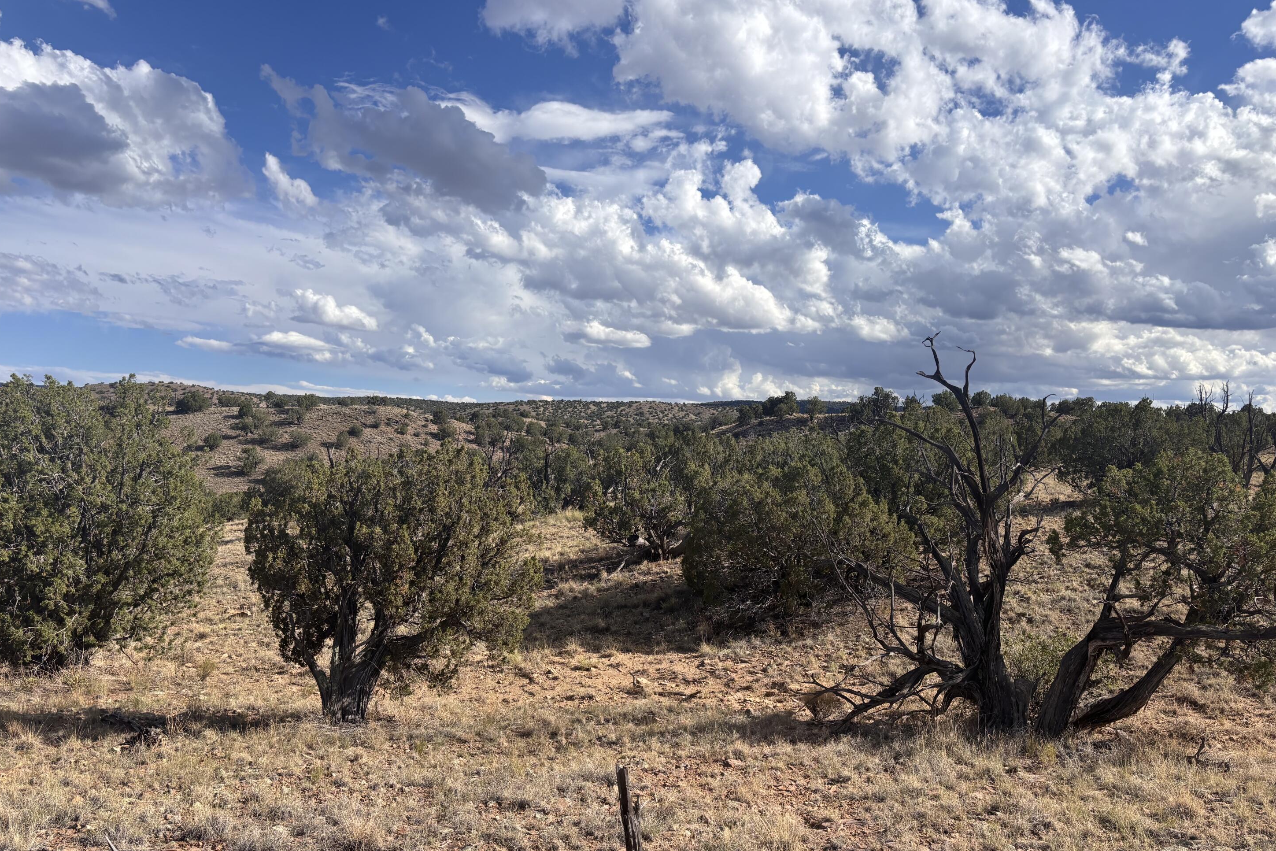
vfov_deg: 46.4
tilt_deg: -2.5
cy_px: 453
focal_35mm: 28
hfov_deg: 65.5
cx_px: 648
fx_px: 992
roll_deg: -1.9
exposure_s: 1/4425
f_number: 1.6
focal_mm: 5.96
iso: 50
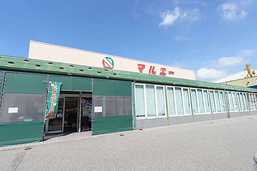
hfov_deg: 90.0
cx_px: 128
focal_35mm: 18
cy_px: 86
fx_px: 128
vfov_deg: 67.4
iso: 125
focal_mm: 6.9
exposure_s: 1/800
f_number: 4
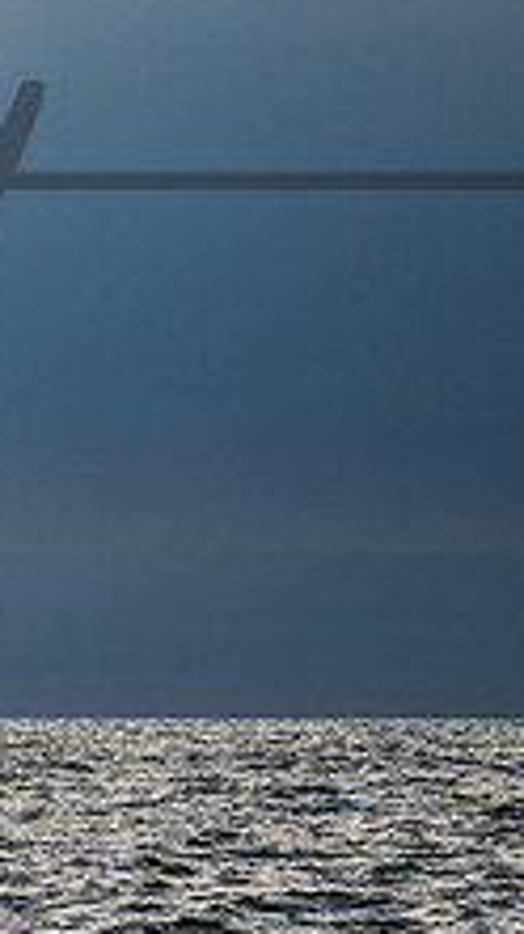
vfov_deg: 6.9
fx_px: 7746
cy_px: 281
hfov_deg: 3.8
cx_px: -562
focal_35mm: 313
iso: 400
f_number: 5.6
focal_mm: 110
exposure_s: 1/4000
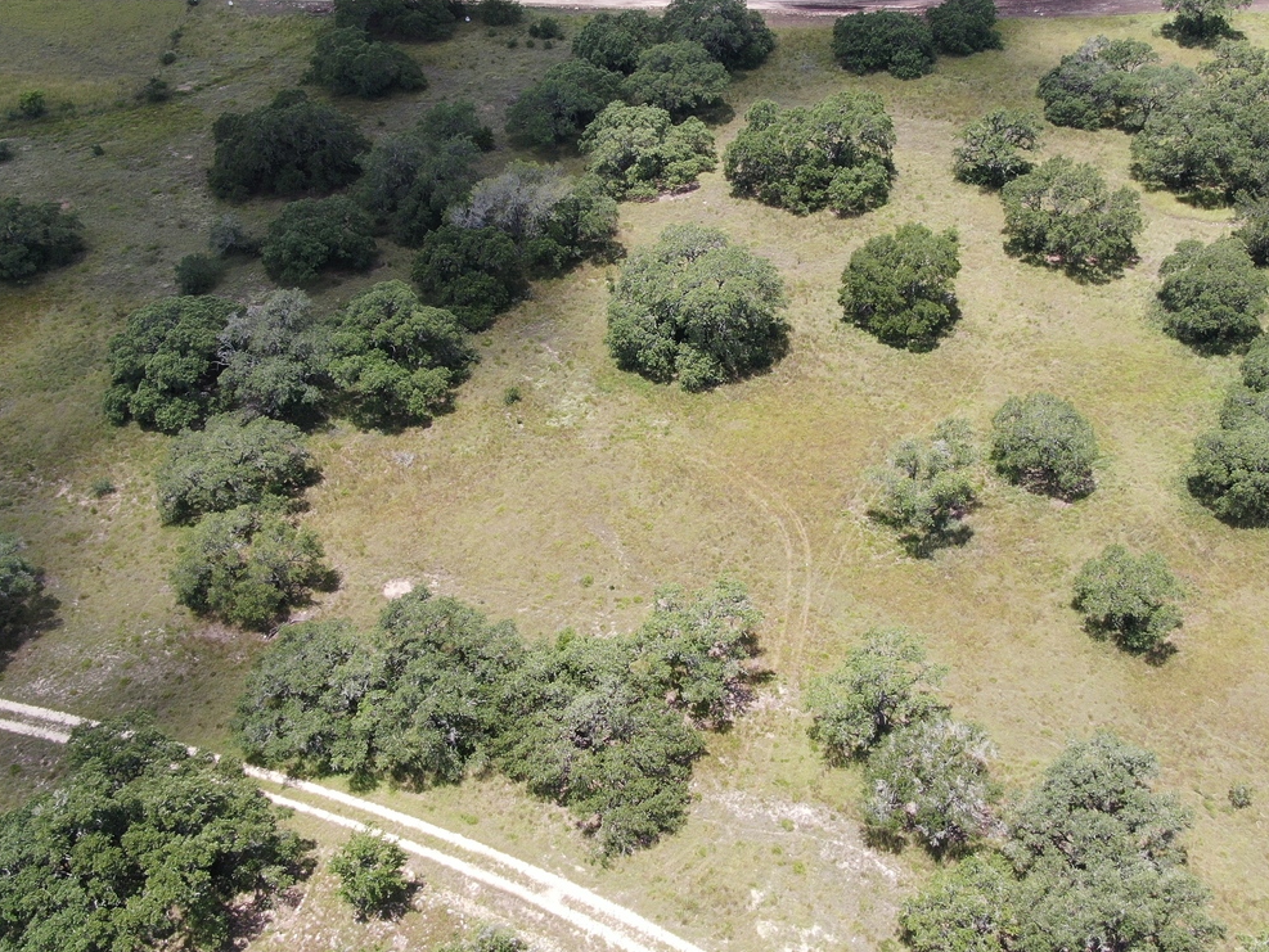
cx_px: 706
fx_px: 1284
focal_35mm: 35
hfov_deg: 52.5
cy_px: 389
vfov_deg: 40.6
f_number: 2.8
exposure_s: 1/640
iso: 100
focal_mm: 4.39
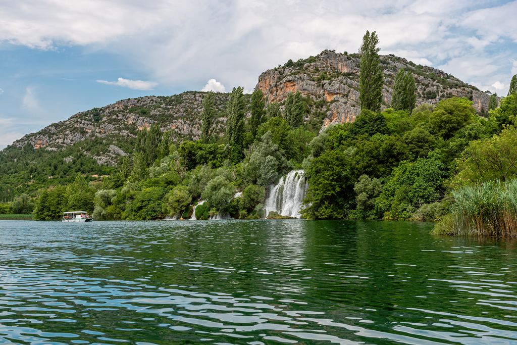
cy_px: 172
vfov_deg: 33.4
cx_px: 258
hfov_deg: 48.5
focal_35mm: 40
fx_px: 574
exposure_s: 1/125
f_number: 5.6
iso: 100
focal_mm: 40
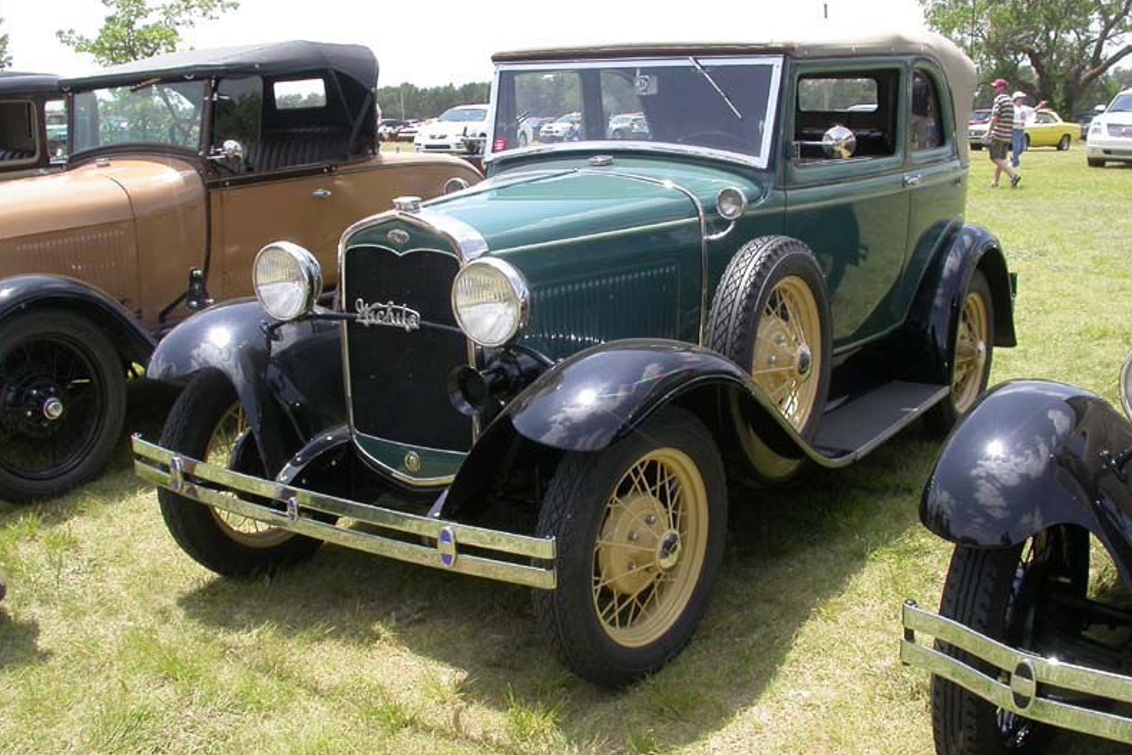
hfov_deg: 48.5
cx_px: 563
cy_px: 354
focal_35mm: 40
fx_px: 1258
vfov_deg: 33.4
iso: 100
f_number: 6
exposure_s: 1/237
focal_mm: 7.85
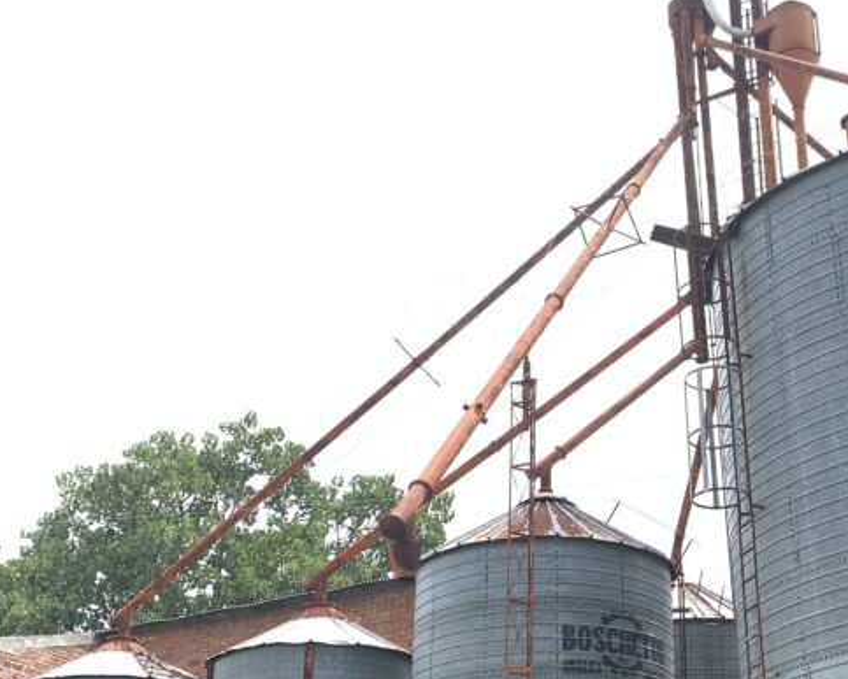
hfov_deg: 42.5
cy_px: 433
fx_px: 1055
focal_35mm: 42
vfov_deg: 35.5
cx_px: 629
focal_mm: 4.25
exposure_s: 1/2481
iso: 25
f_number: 1.8
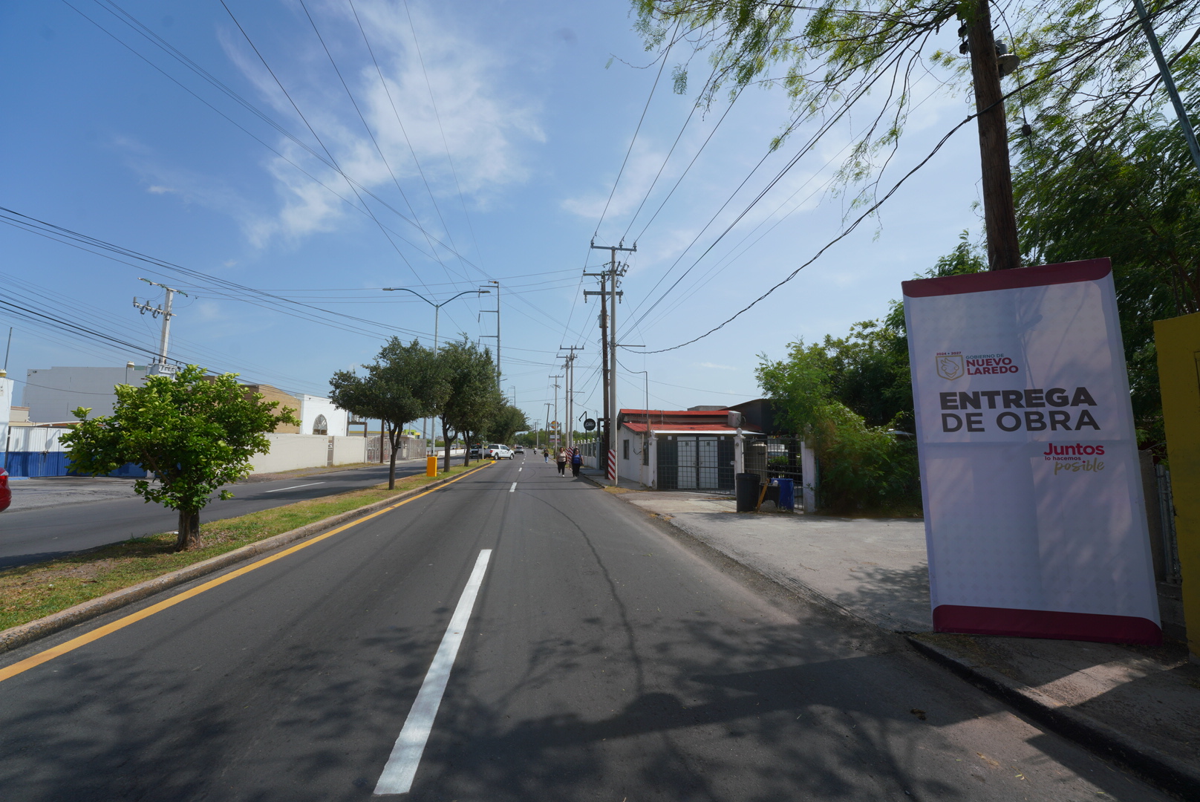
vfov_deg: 81.3
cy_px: 401
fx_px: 467
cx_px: 600
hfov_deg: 104.2
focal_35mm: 14
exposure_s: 1/640
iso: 160
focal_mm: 14
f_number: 8
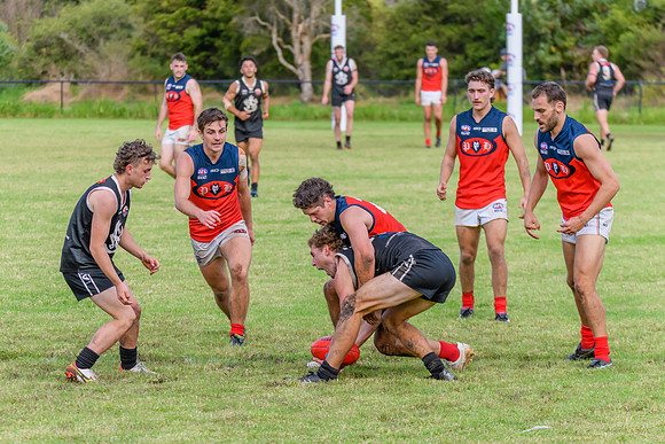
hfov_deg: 10.5
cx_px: 298
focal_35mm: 195
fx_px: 3609
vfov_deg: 7.0
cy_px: 225
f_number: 5
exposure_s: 1/2000
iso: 1000
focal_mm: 150
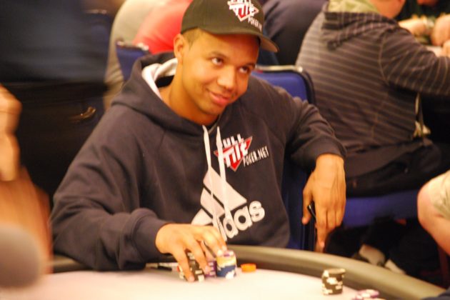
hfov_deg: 13.4
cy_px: 150
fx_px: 1912
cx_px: 225
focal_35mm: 153
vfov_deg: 9.0
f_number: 4.8
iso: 1600
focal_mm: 102
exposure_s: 1/5
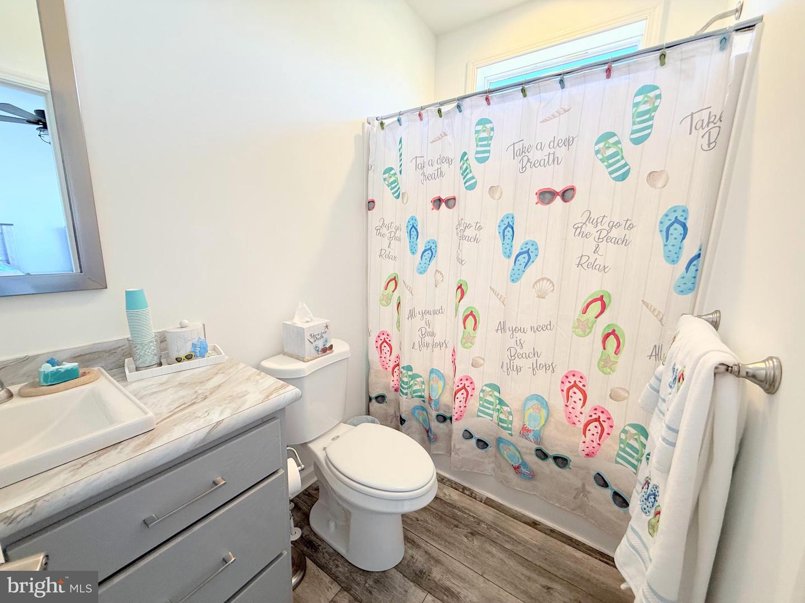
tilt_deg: -10.5
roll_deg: -1.5
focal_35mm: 14
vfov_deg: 85.7
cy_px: 302
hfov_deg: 102.1
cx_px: 402
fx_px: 326
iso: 160
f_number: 2.2
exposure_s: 1/120
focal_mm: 2.22
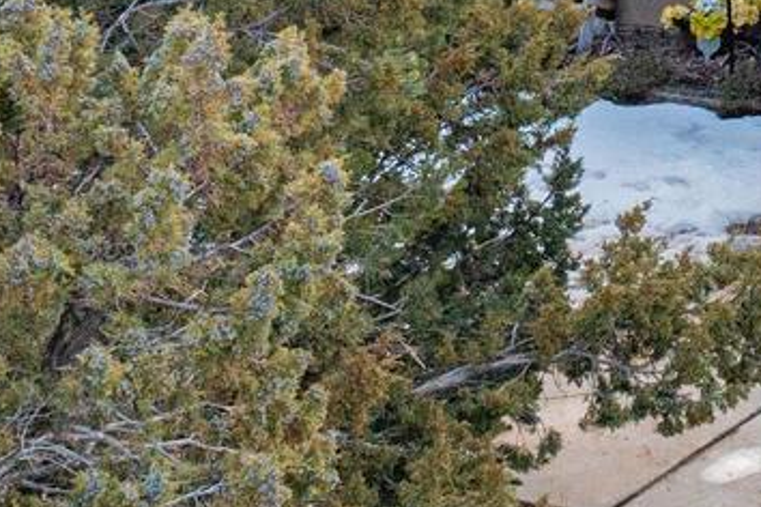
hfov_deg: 11.6
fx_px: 3424
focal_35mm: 162
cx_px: 1445
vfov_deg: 8.4
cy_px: -104
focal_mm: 10.26
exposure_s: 1/500
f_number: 5.6
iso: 100
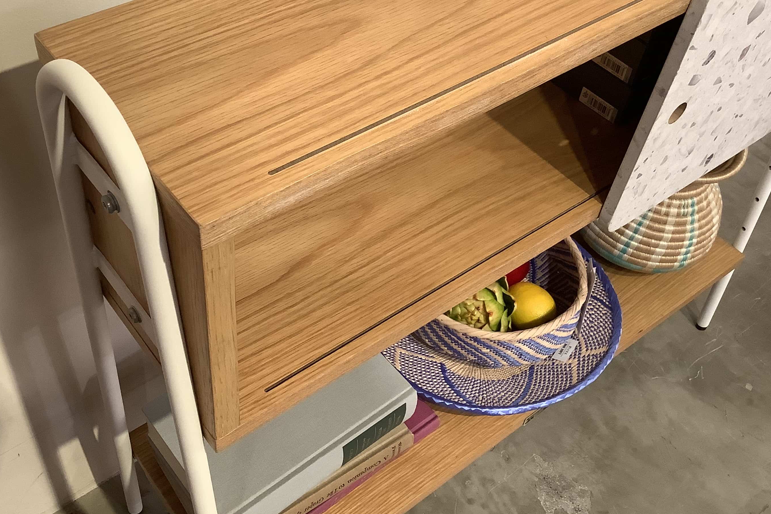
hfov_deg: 49.5
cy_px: 222
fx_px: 835
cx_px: 349
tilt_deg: -48.6
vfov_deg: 34.2
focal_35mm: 39
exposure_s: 1/60
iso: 160
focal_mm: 3.3
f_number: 2.4
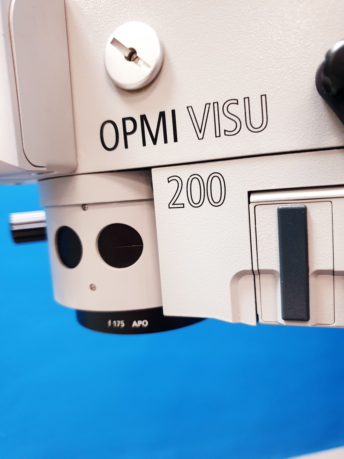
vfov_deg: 67.3
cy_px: 230
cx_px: 172
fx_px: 345
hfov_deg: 53.1
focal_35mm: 26
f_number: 1.5
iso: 320
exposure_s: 1/50
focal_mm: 4.3
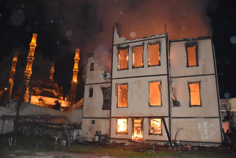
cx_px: 118
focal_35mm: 27
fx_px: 177
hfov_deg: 67.3
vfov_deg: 48.0
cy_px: 79
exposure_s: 1/60
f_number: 3.5
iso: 2500
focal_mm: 18
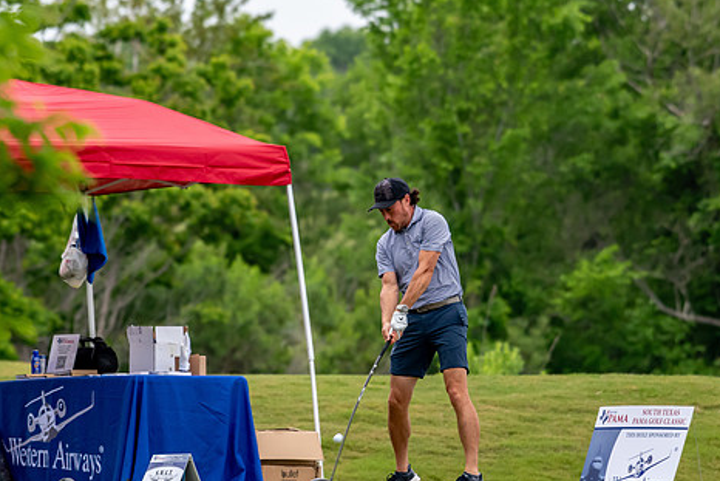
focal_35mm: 541
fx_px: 10823
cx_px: 360
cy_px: 279
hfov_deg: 3.8
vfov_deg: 2.5
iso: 1400
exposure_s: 1/2000
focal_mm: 290
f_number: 5.6
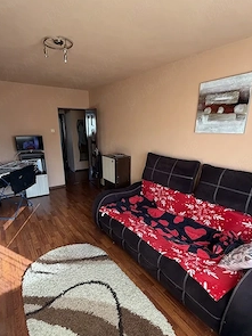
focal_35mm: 19
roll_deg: -0.5
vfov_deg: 84.4
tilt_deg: -17.9
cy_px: 186
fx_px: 185
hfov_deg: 68.6
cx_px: 122
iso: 160
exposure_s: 1/121
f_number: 2.2
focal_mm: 2.22
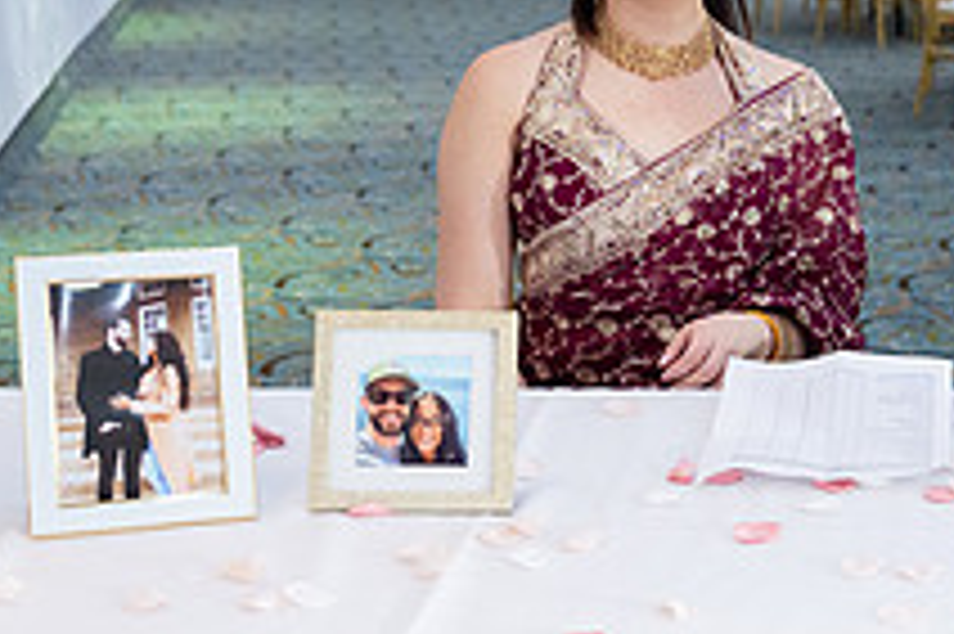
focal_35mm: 85
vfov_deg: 16.0
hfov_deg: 22.7
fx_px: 2251
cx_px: 1030
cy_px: 290
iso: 1250
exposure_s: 1/160
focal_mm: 31
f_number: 2.8
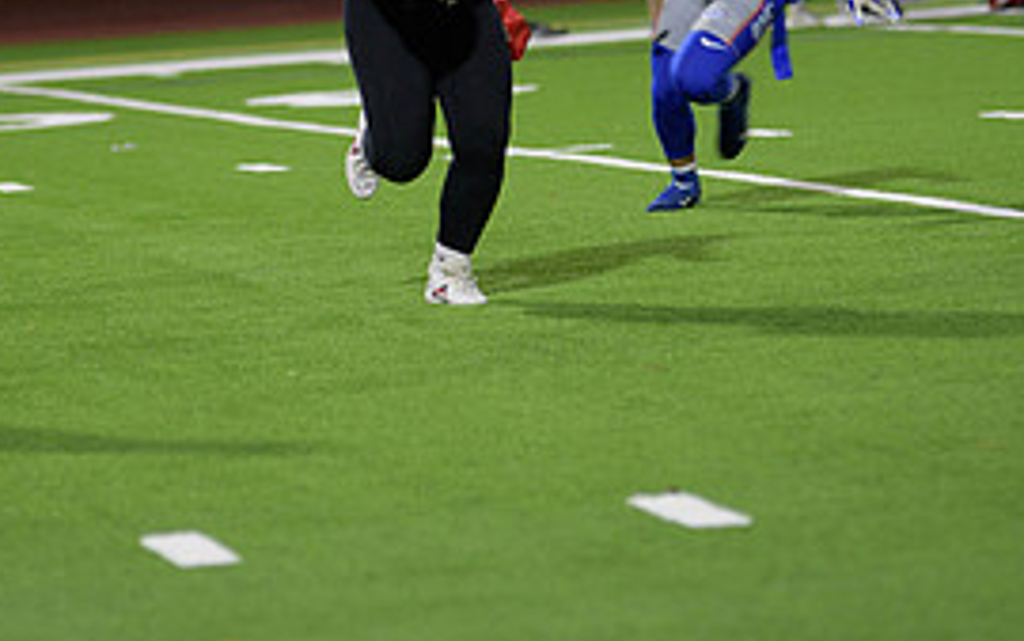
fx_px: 9157
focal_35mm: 328
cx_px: 375
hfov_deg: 6.4
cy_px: 36
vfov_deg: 4.0
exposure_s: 1/200
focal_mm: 150
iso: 800
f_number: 2.8
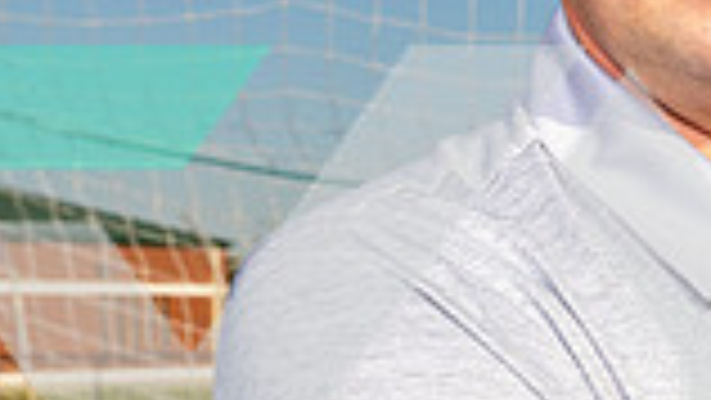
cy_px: 257
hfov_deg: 14.1
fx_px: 2791
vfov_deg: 8.2
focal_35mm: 148
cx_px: 834
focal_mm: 35
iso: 100
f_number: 8
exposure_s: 1/250
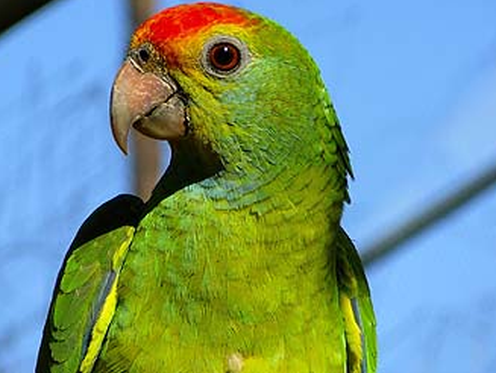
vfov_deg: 5.4
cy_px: 195
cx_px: 250
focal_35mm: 274
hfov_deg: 7.2
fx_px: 3930
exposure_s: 1/400
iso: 80
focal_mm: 38
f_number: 4.1
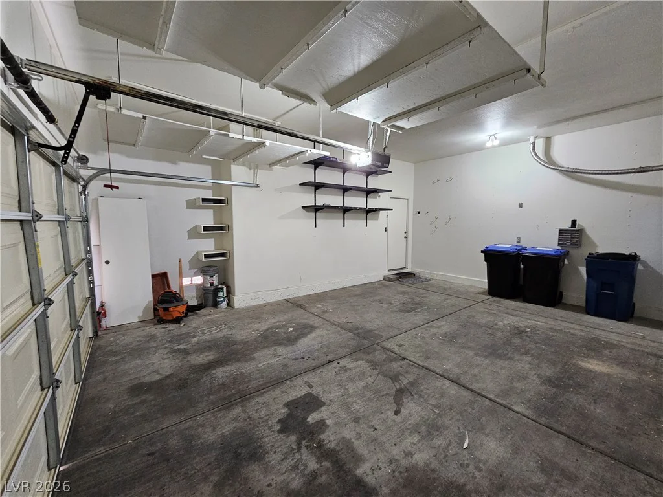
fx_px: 249
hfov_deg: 106.2
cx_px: 332
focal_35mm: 13
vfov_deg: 89.9
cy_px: 248
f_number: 2.2
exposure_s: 1/30
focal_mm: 2.2
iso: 320
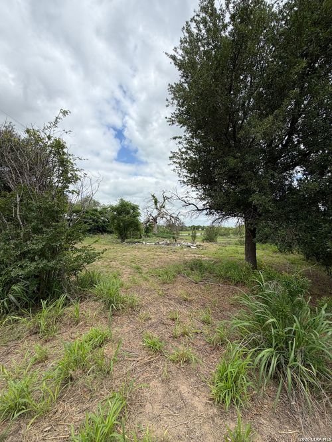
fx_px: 179
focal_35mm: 14
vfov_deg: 102.1
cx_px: 166
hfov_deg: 85.7
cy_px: 221
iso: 20
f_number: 2.2
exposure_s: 1/928
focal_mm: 2.22
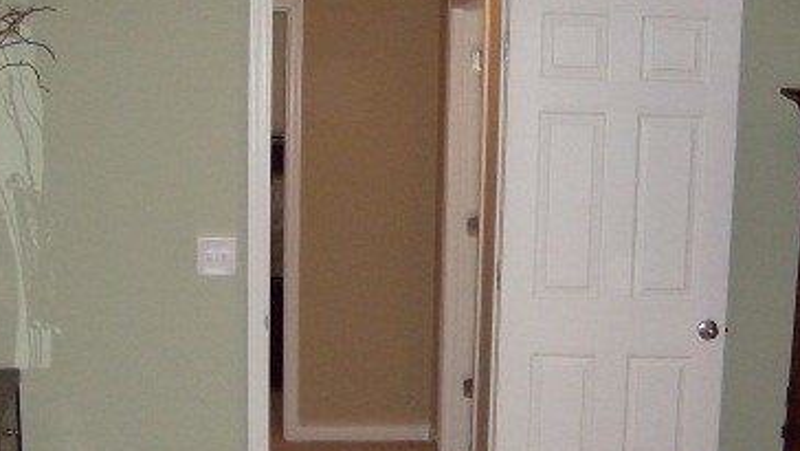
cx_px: 422
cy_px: 407
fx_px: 1464
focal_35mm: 69
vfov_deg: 17.2
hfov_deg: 30.6
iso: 200
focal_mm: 6
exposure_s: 1/60
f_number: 2.8
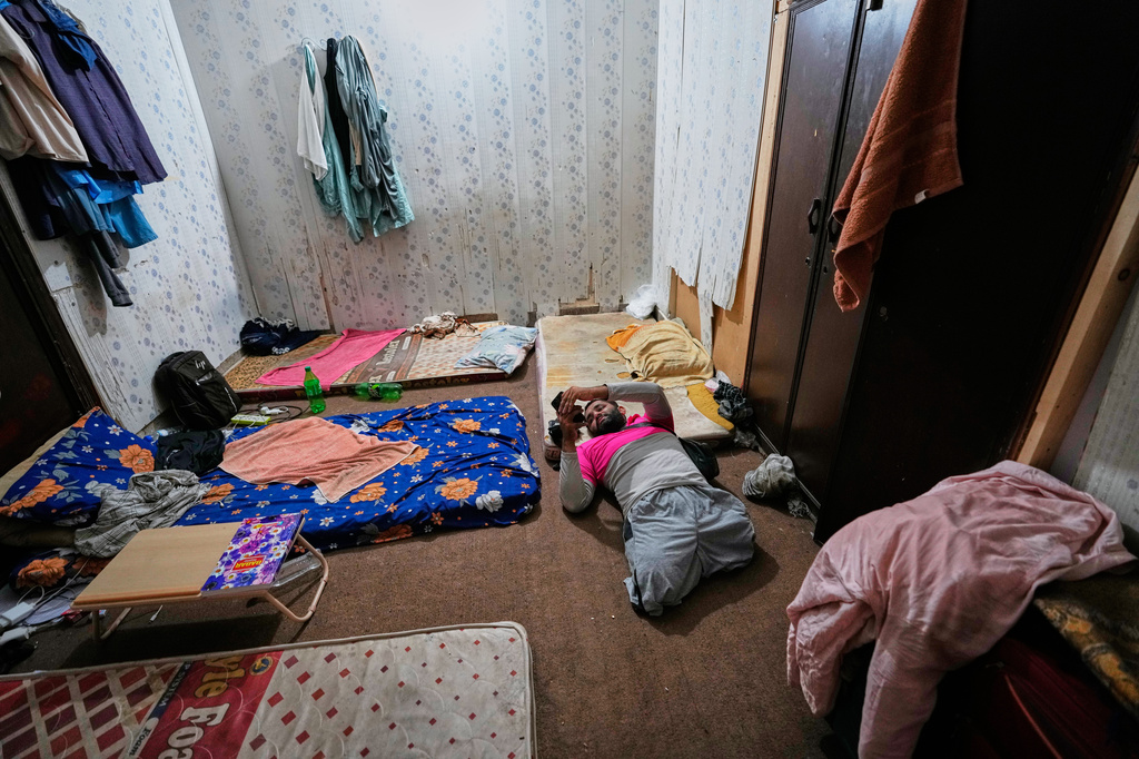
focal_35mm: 16
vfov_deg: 73.7
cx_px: 570
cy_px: 380
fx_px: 506
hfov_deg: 96.8
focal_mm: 16
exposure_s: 1/50
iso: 1250
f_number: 2.8
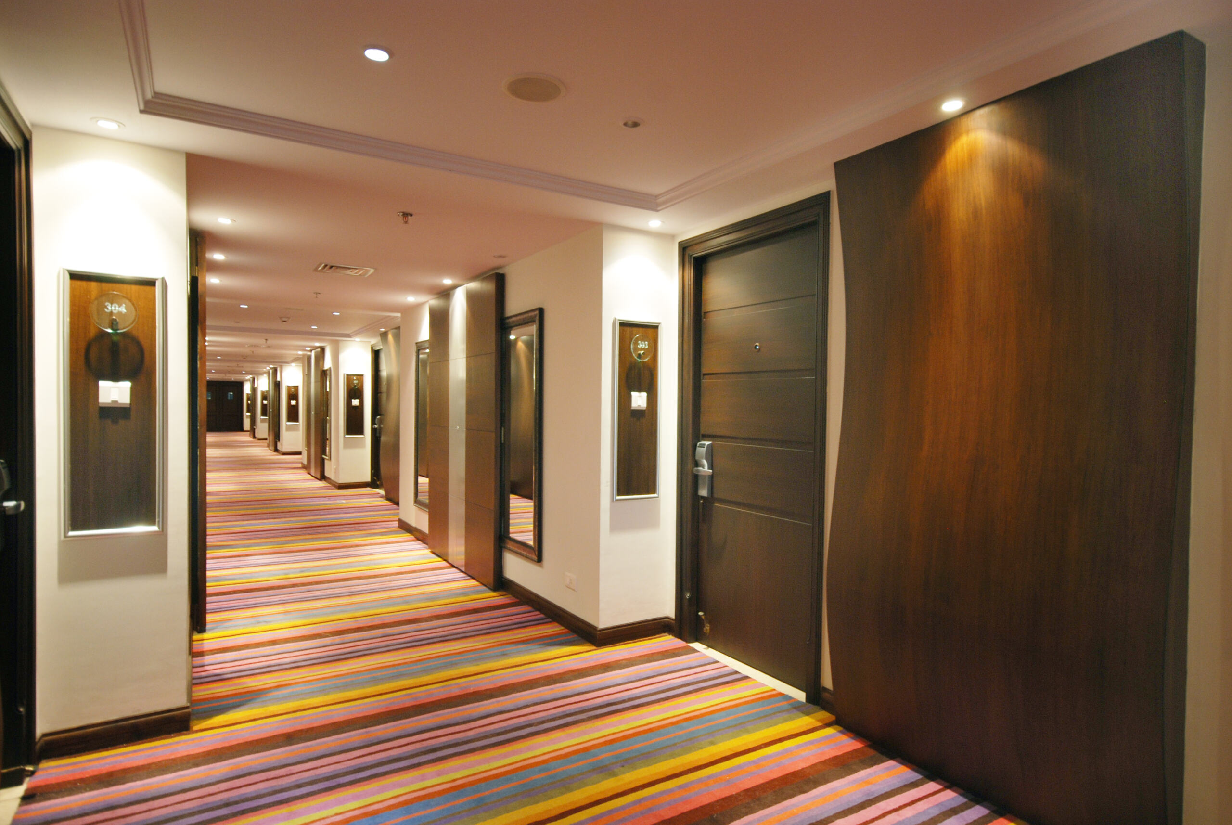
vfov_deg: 59.6
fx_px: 720
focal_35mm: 21
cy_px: 412
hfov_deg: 81.1
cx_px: 616
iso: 200
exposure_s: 1/5
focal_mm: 14
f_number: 5.6
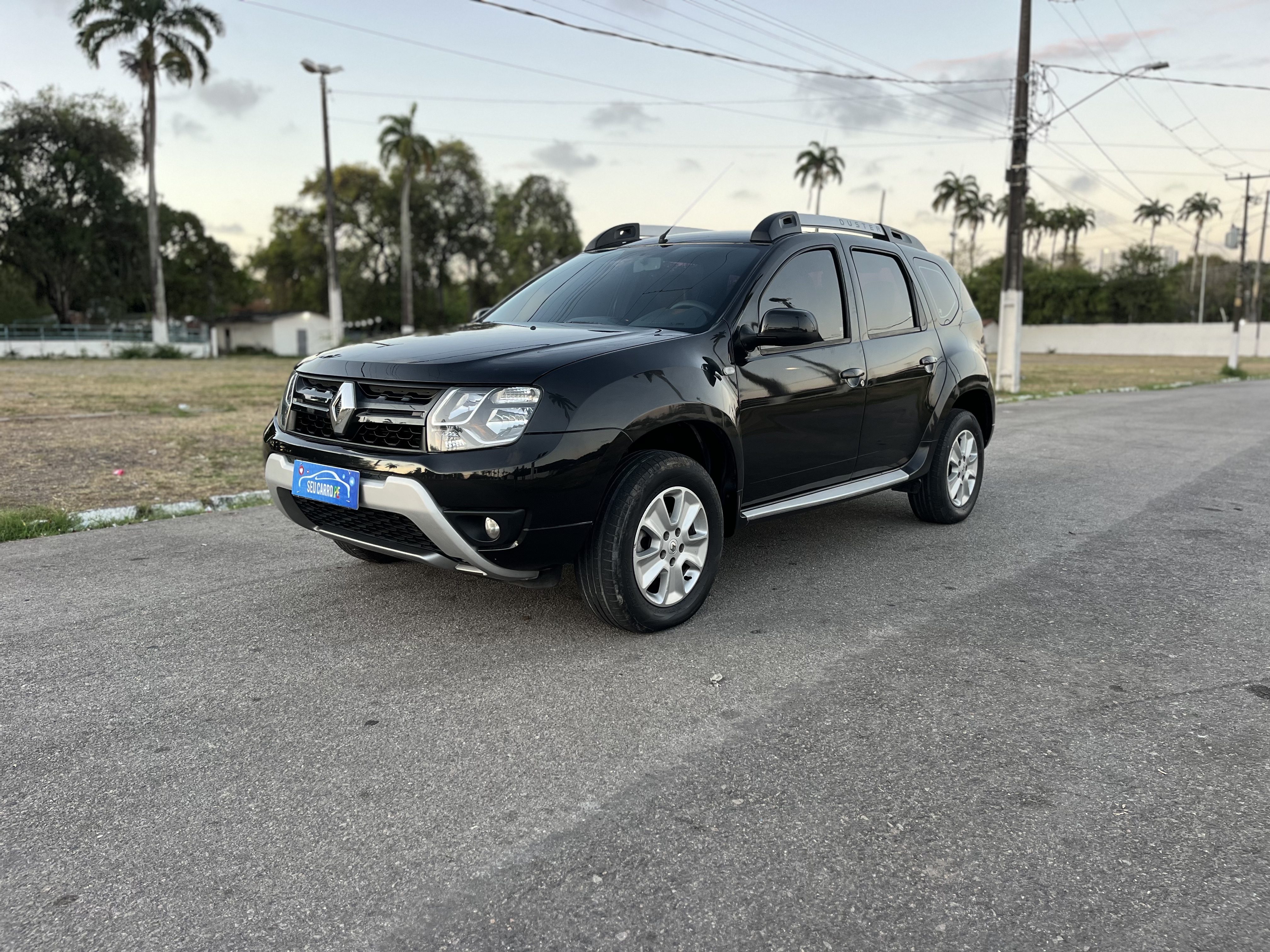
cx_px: 635
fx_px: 954
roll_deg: -0.3
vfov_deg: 53.1
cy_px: 476
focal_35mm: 26
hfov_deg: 67.3
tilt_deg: -8.2
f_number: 1.6
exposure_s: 1/122
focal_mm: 5.1
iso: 80
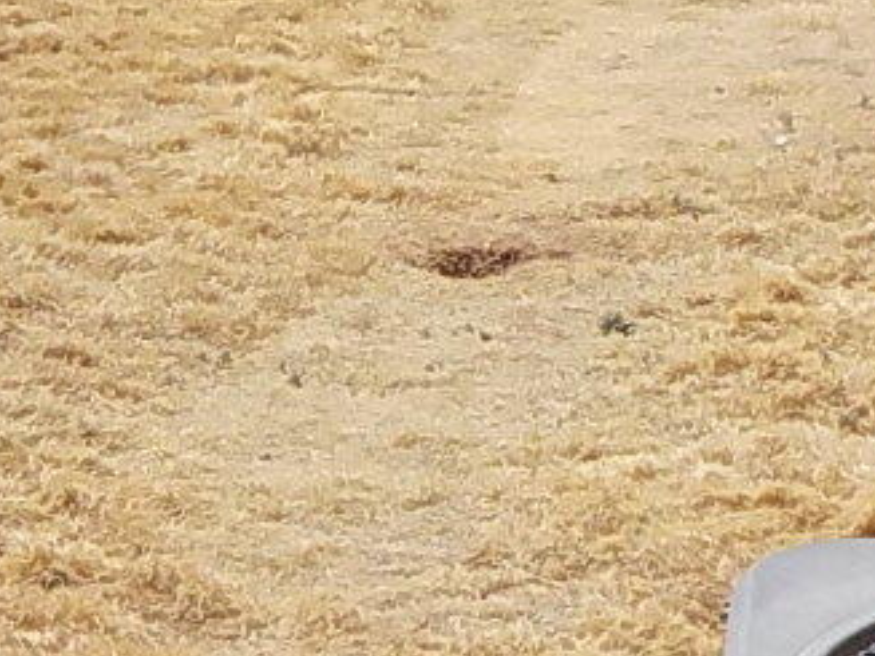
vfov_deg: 10.1
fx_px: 3714
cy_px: 185
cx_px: 530
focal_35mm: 147
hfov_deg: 13.4
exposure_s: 1/1600
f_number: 3.3
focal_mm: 4.1
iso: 125
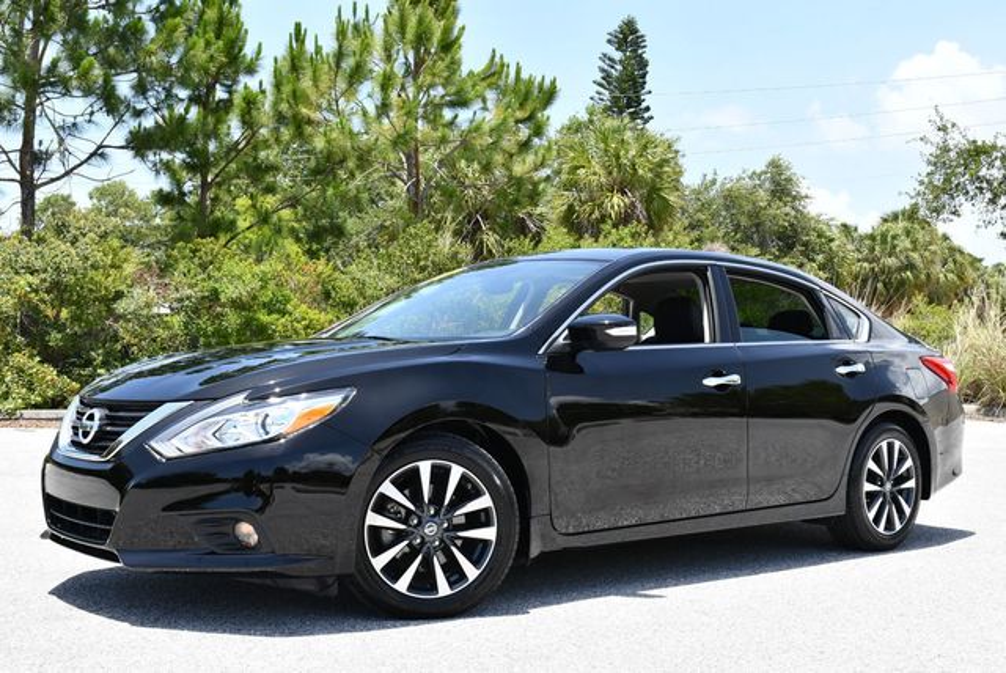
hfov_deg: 44.5
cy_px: 336
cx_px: 503
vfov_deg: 30.6
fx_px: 1231
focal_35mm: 44
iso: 180
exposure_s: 1/250
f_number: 8
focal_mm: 22
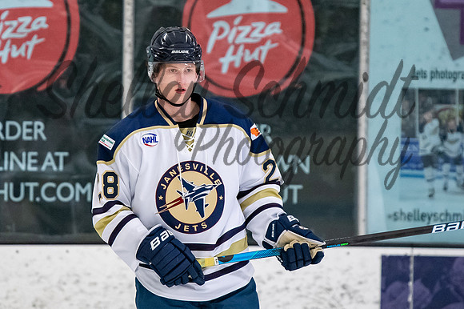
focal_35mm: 455
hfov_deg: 4.5
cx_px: 170
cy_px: 111
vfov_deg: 3.0
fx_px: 5866
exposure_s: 1/800
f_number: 3.2
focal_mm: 200
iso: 2000
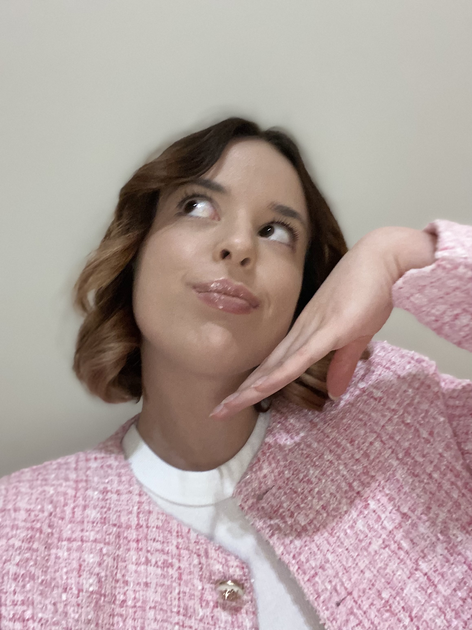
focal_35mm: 30
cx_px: 236
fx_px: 545
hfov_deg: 46.8
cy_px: 315
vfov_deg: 60.0
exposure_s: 1/30
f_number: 2.2
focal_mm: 2.71
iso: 320
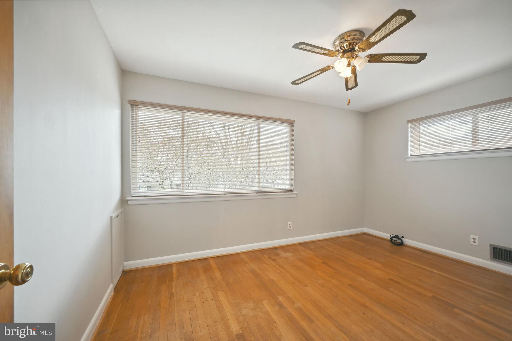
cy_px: 170
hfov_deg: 104.3
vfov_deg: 81.2
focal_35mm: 14
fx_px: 199
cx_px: 256
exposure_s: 1/25
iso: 200
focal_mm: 14
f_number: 9
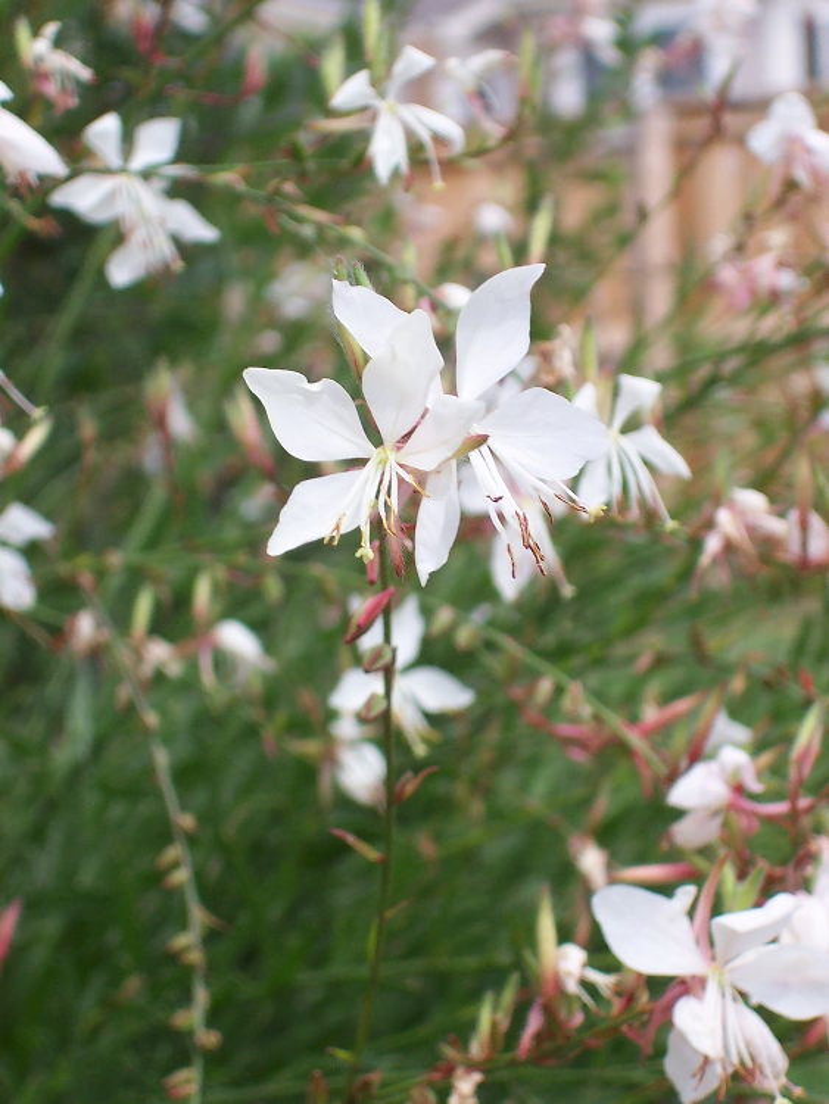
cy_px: 552
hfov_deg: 13.3
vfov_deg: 17.7
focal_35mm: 111
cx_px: 414
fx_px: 3542
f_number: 4.8
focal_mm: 16.8
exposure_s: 1/350
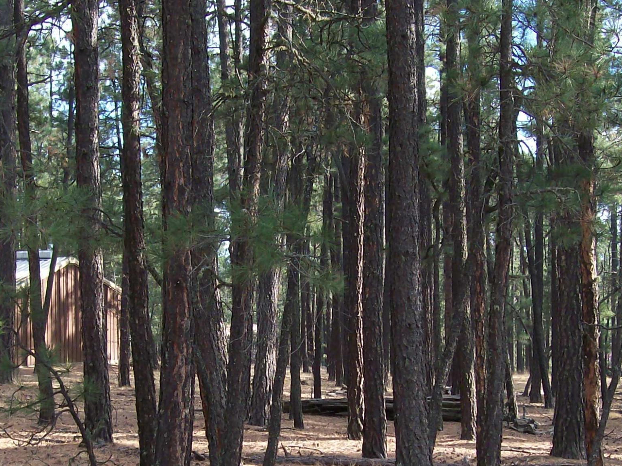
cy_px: 434
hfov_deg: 27.7
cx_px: 264
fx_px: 1258
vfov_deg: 20.5
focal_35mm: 70
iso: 80
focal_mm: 6
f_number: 2.7
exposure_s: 1/325
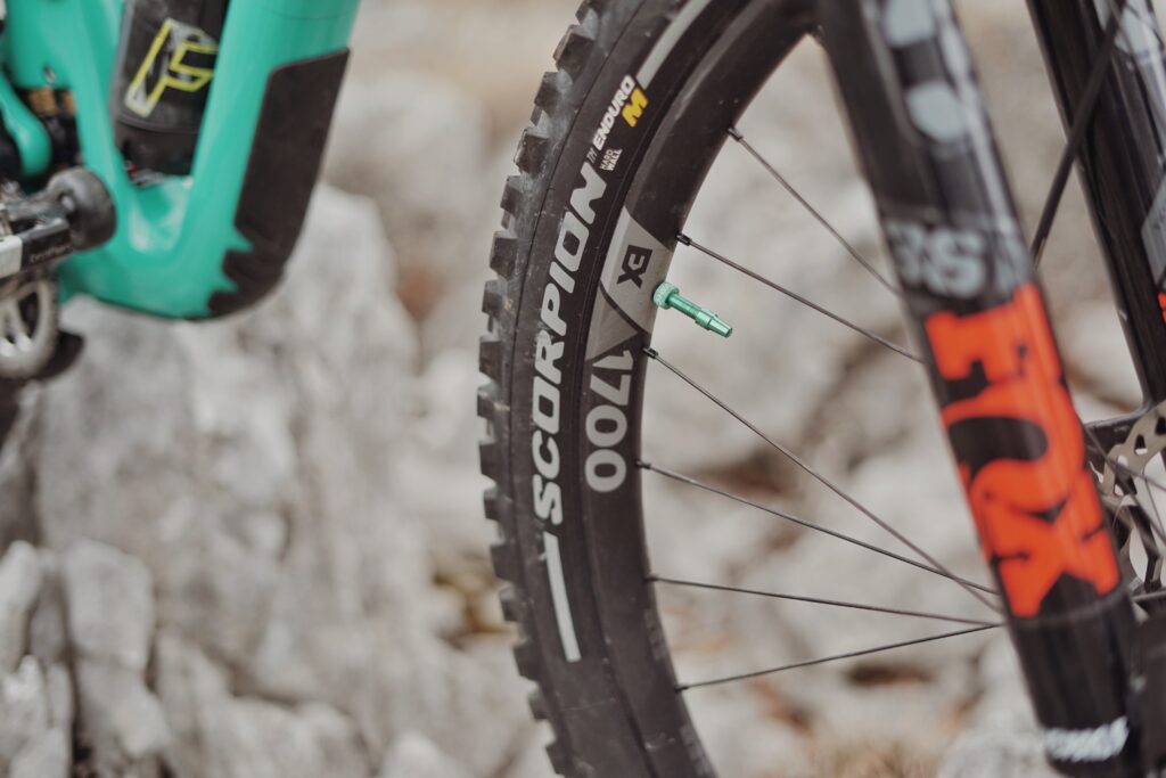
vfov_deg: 27.0
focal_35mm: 50
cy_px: 389
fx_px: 1620
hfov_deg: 39.6
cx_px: 583
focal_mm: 50
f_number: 2
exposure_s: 1/400
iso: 100
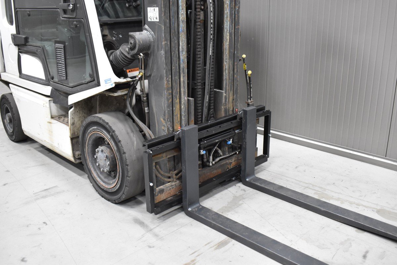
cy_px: 132
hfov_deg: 53.1
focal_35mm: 36
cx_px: 198
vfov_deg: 36.9
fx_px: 397
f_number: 4.5
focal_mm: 24
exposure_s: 1/30
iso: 1600
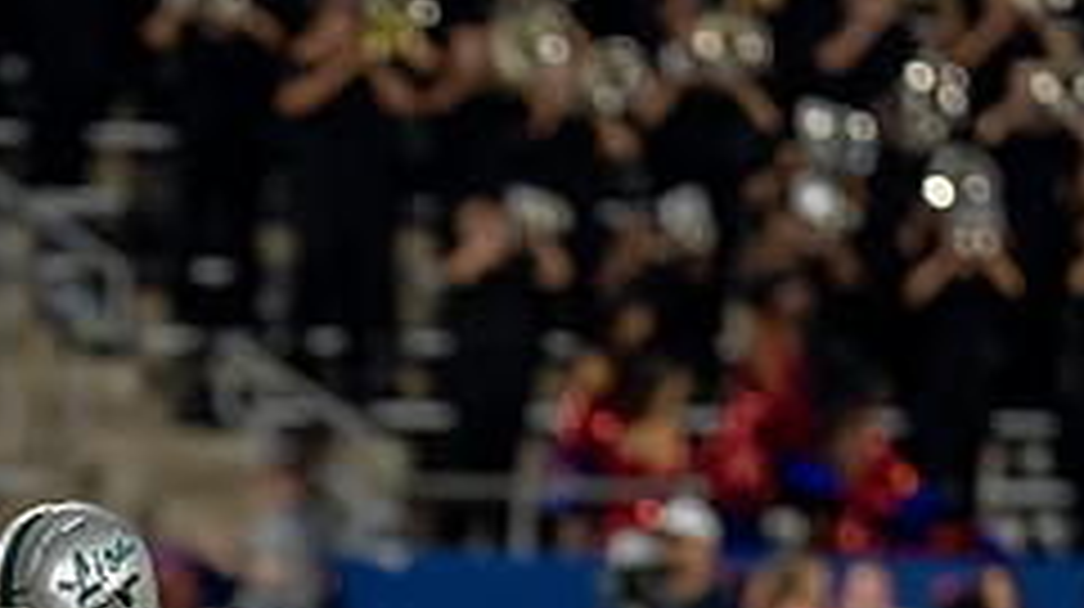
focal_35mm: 748
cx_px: 107
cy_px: 819
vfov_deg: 1.6
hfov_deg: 2.9
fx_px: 21479
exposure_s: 1/1250
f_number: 2.8
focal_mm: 200
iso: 1600
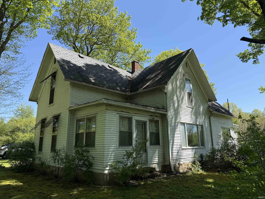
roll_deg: +1.1
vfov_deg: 56.8
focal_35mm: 24
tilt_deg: +12.0
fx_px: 184
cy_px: 100
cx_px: 132
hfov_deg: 71.6
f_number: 1.78
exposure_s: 1/2000
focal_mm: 6.76
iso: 80
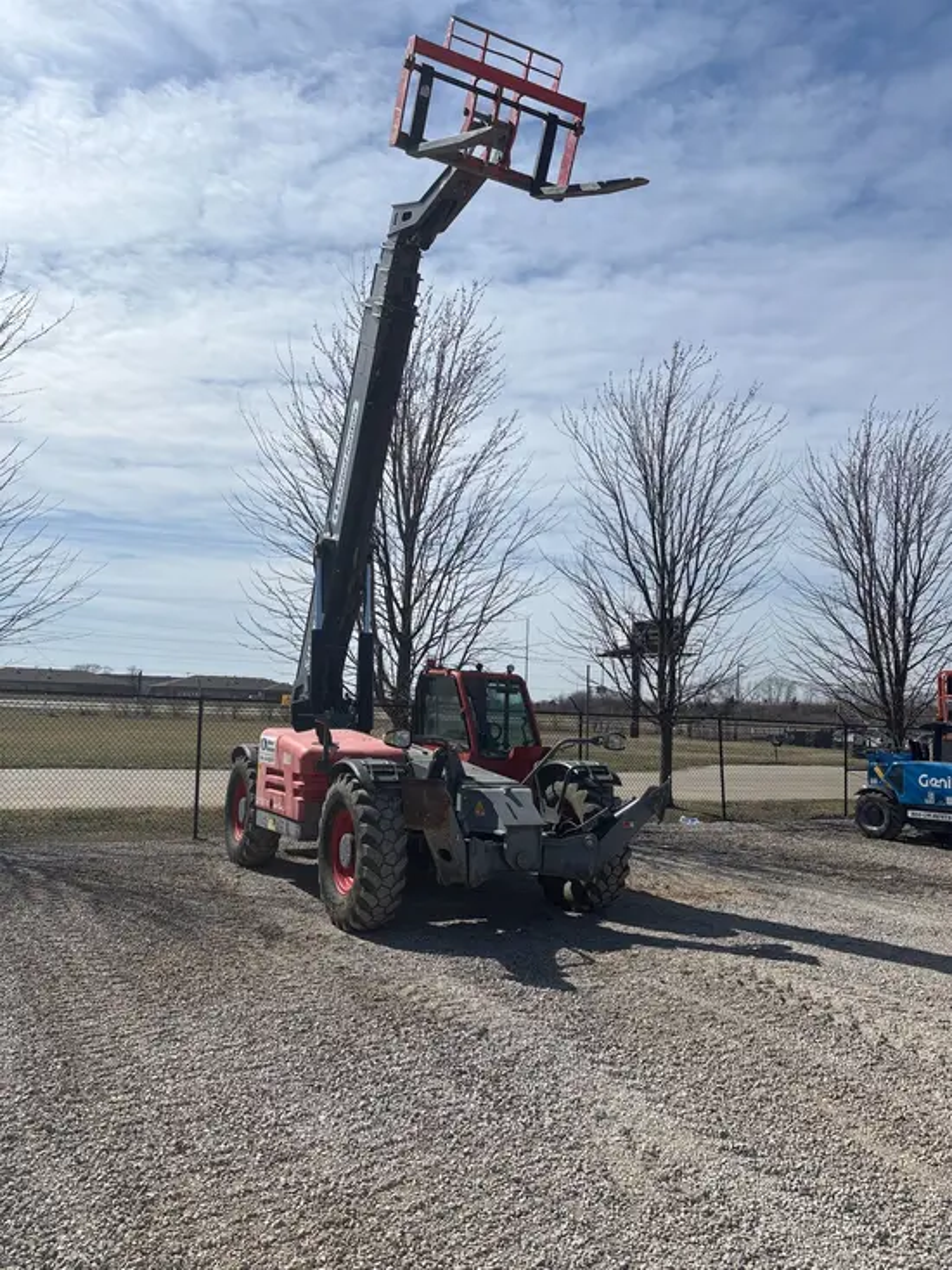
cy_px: 635
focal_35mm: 26
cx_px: 476
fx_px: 953
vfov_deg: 67.3
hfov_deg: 53.1
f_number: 1.6
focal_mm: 5.96
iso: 50
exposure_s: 1/8333
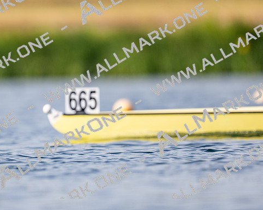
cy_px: 105
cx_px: 110
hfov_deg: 1.9
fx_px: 7947
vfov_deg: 1.5
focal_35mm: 1021
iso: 140
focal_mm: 600
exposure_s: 1/2500
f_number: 4
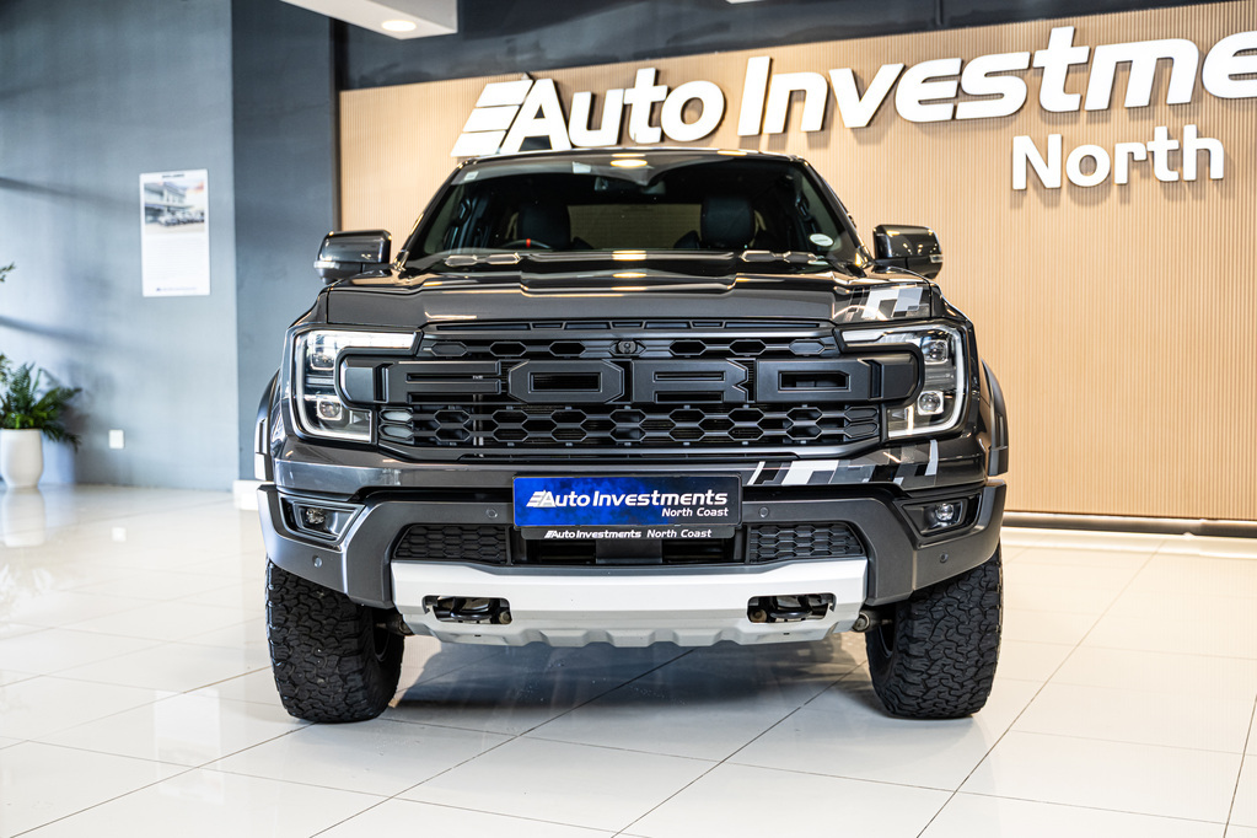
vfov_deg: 32.6
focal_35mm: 41
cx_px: 628
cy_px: 419
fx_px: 1431
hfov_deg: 47.4
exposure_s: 1/160
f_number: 2.8
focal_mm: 41
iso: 640
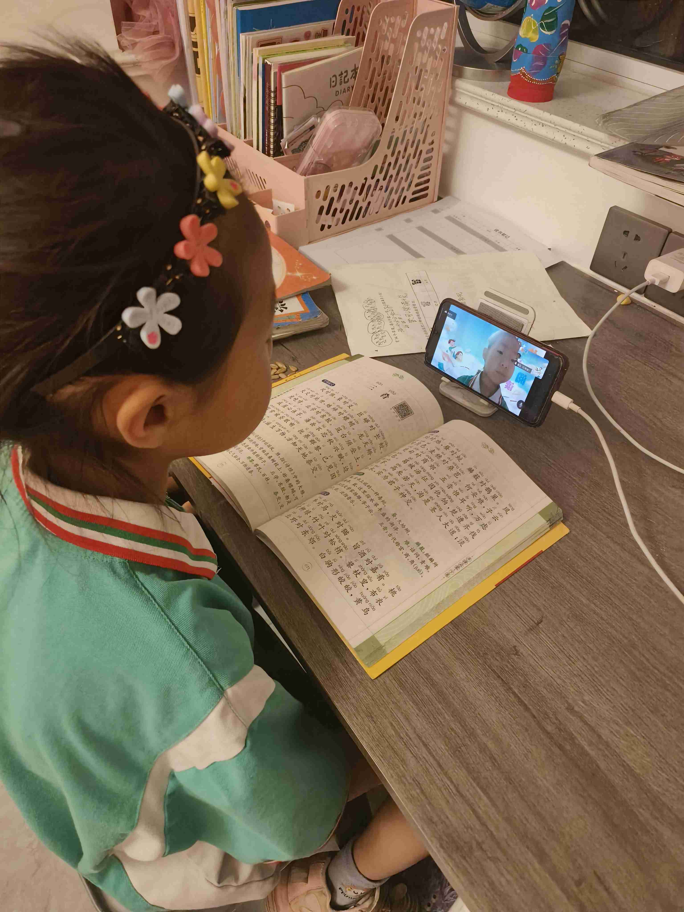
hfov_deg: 58.9
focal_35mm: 23
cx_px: 342
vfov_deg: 73.9
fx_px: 606
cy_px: 456
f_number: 1.75
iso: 5505
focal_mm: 5.5
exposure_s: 1/125
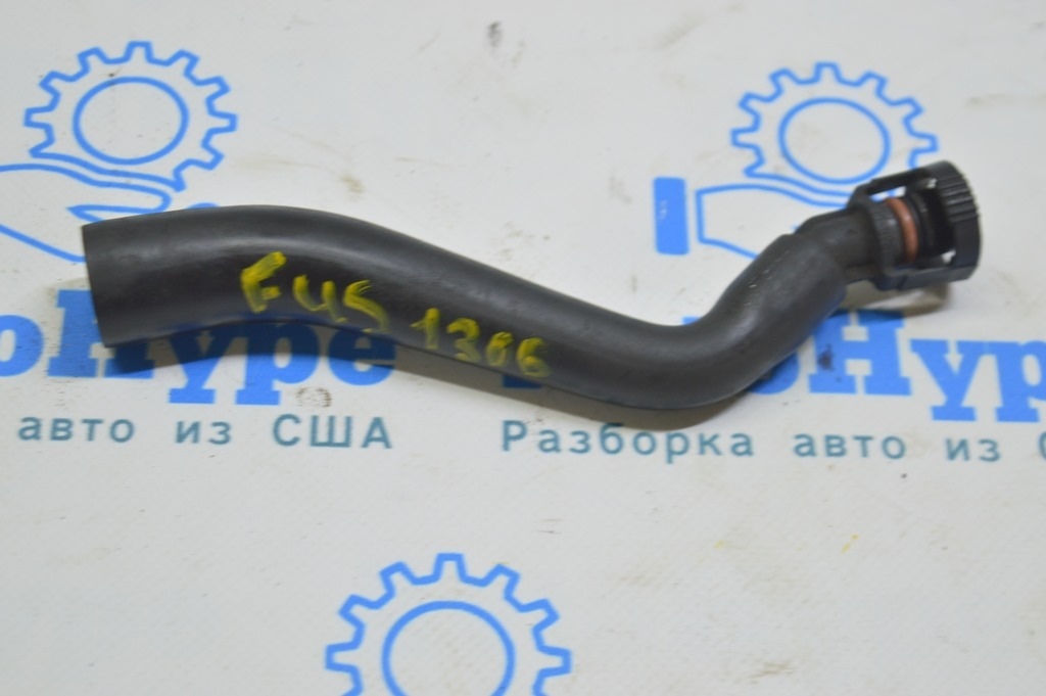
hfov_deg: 24.6
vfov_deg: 16.5
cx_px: 523
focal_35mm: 82
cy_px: 348
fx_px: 2395
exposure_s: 1/20
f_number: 5.6
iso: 400
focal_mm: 55
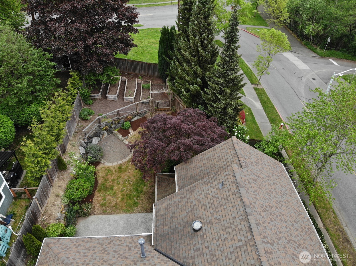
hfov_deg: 71.6
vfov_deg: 56.8
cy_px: 133
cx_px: 178
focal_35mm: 24
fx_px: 247
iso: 100
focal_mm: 4.5
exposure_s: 1/152
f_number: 2.8
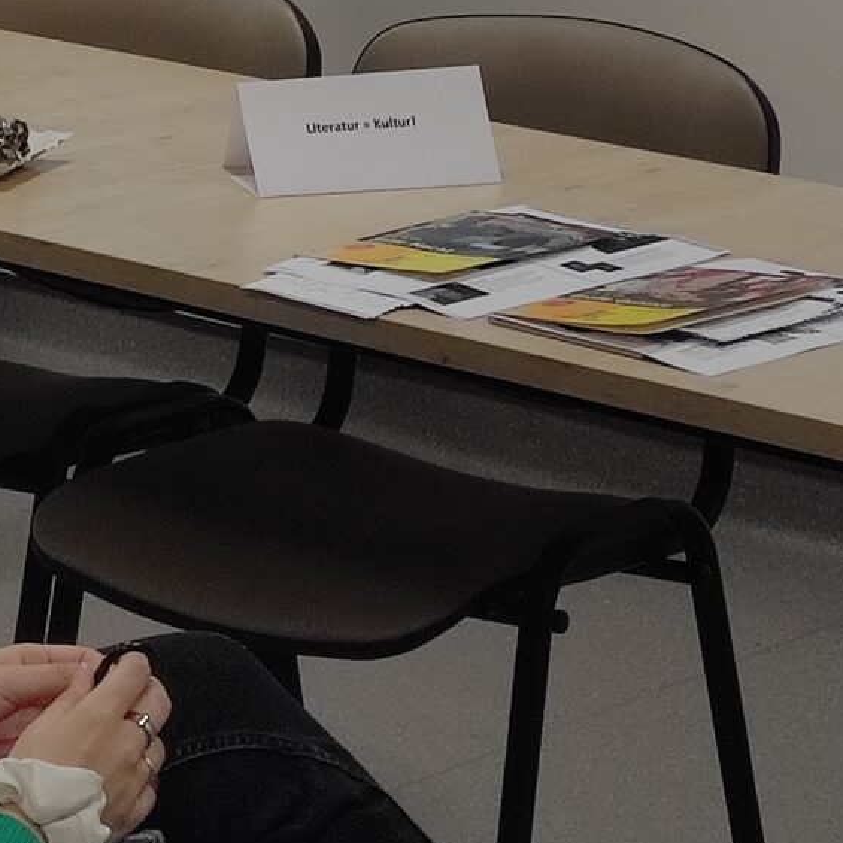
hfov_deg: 17.3
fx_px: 2755
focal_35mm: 100
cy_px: -913
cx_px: 228
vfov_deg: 14.2
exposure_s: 1/100
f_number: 1.79
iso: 133
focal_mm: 4.7
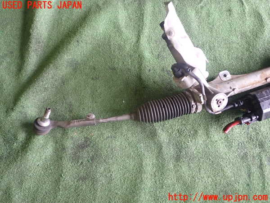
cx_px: 135
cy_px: 102
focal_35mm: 30
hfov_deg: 60.0
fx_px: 234
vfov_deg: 46.8
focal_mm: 5.4
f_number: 2.3
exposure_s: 1/30
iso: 320
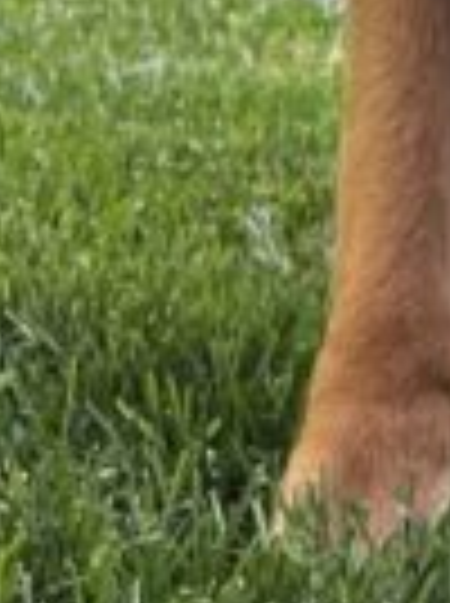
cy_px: 630
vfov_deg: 9.9
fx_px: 3460
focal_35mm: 199
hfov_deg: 6.8
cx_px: 1292
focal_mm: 5.1
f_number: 1.6
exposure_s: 1/167
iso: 40
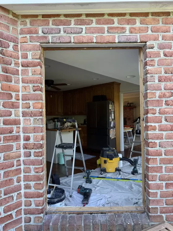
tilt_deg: +0.2
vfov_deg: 71.6
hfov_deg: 56.8
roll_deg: +0.2
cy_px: 116
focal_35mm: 24
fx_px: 160
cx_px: 86
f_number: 1.78
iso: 64
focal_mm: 6.76
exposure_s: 1/121
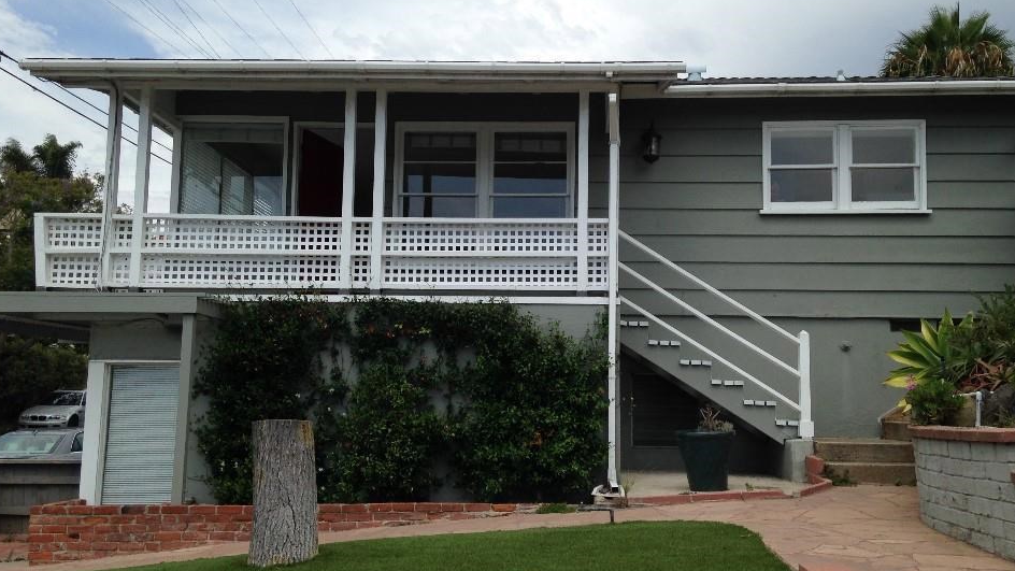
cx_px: 541
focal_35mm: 39
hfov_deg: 51.6
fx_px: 1050
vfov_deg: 30.4
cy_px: 287
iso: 50
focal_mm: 4.12
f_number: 2.4
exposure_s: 1/1642
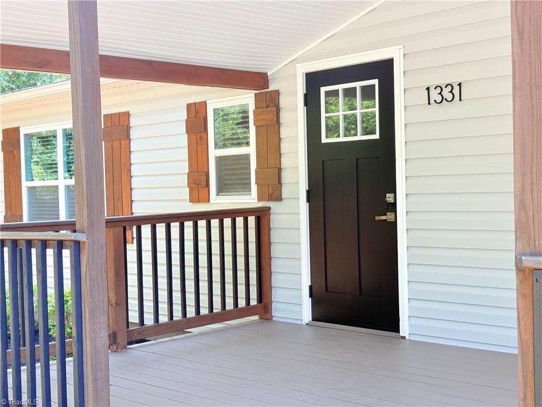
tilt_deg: -1.3
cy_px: 204
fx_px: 814
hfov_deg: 36.8
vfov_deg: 28.0
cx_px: 271
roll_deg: +2.0
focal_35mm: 52
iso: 50
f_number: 1.6
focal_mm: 5.96
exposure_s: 1/238
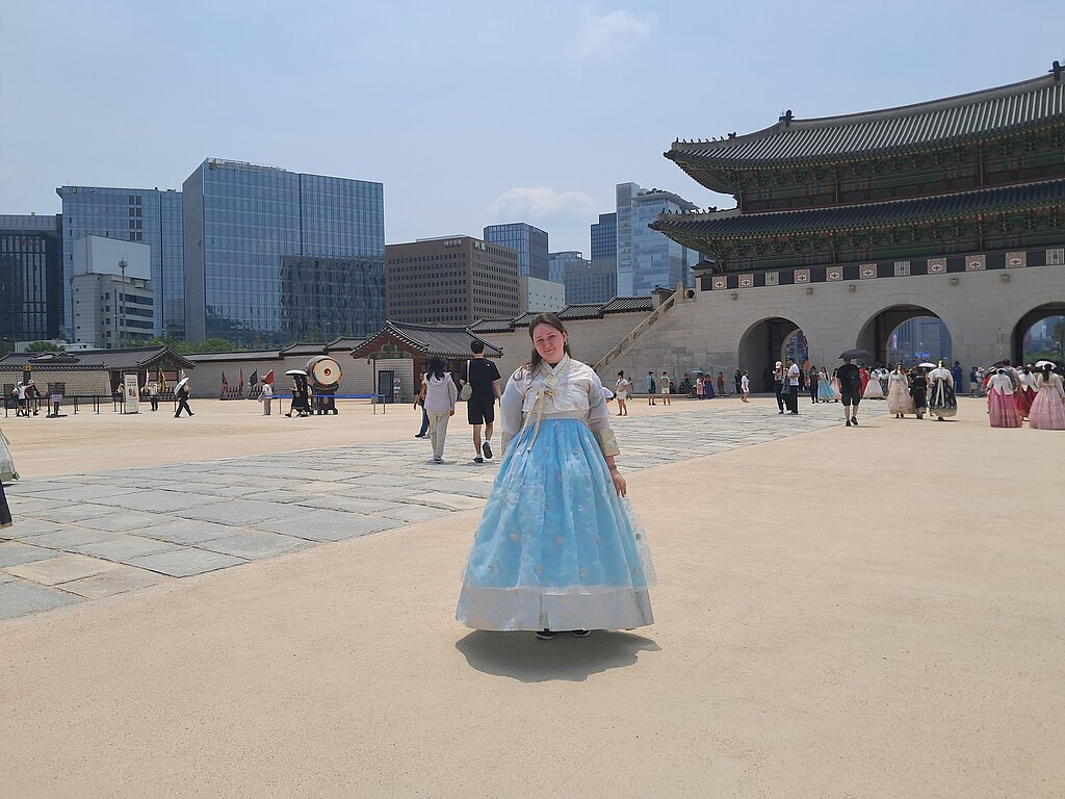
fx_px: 831
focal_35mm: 27
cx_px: 532
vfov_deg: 51.4
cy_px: 400
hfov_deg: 65.3
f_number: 1.8
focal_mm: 4
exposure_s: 1/1244
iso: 50
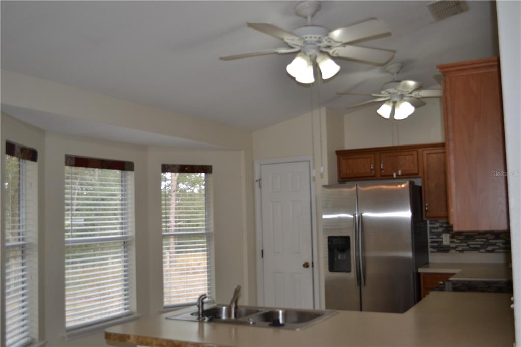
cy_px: 174
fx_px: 521
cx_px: 260
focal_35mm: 36
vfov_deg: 36.8
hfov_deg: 53.1
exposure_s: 1/125
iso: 280
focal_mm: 24
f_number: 4
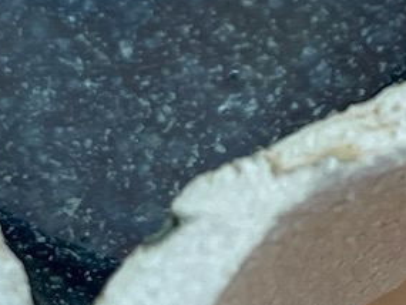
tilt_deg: -68.1
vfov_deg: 7.6
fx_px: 2194
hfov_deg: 10.6
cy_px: -289
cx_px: 115
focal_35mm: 187
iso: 125
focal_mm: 4.2
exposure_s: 1/100
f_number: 1.6
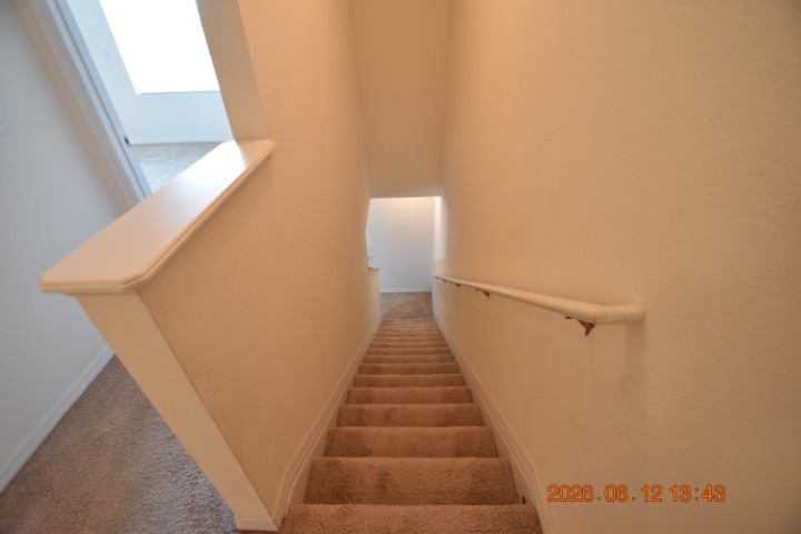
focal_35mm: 15
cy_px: 267
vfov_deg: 77.3
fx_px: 334
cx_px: 400
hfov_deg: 100.4
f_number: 3.5
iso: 800
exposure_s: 1/30
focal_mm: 10
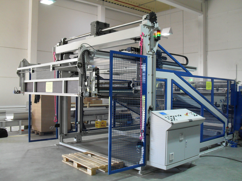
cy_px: 90
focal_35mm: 35
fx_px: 245
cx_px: 121
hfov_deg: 52.6
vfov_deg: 40.7
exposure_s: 1/30
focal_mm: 6.3
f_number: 3.2
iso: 200
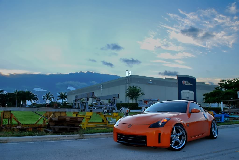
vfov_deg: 43.7
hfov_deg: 61.9
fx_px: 199
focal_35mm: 30
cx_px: 120
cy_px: 80
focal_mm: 20
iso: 100
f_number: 9
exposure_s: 1/60
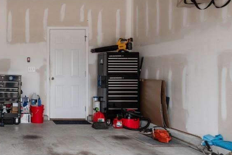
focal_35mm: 43
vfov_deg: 31.2
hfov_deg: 39.5
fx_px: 277
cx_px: -5
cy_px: 73
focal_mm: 10
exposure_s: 1/50
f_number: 4.5
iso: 100
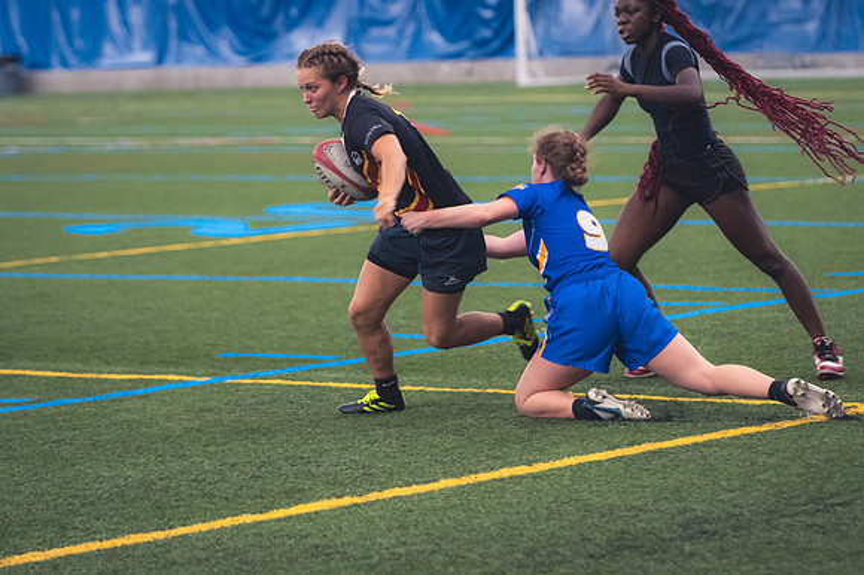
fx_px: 4317
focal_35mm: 180
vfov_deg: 7.6
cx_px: 432
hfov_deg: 11.4
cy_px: 288
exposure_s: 1/320
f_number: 2.8
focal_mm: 120
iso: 3600
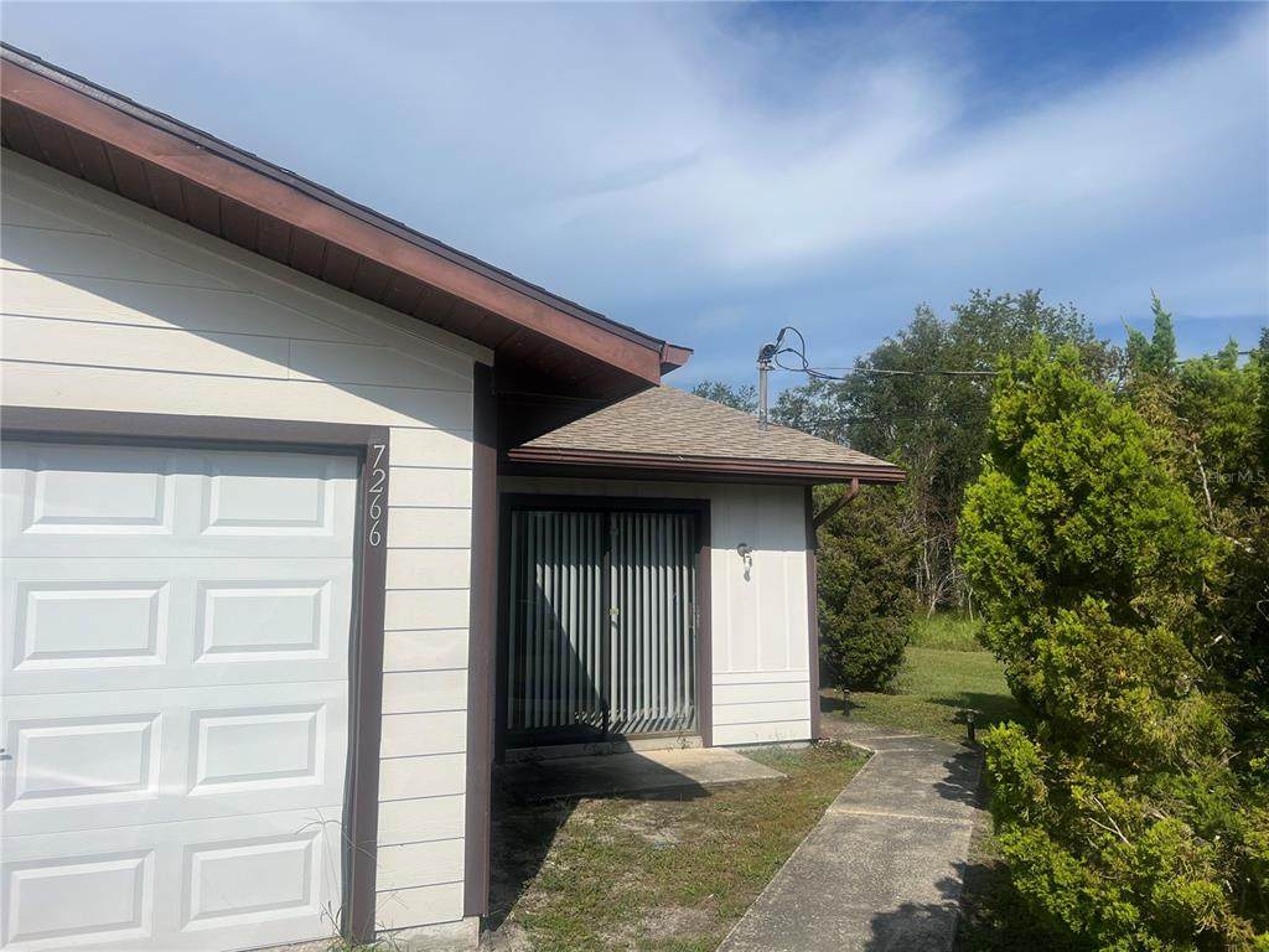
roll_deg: +1.3
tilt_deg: +6.4
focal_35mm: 26
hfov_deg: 67.3
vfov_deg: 53.1
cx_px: 634
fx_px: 953
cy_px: 476
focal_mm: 5.7
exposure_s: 1/12658
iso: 50
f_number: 1.5
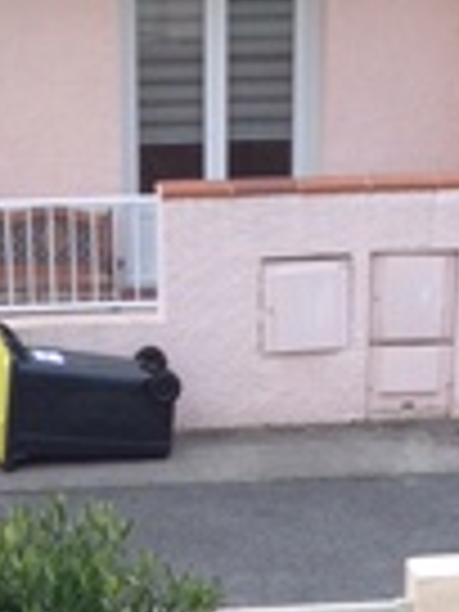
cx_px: 266
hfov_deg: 9.0
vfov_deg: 11.0
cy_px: 1192
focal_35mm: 165
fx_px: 2917
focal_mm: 4.28
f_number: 2.4
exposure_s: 1/349
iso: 50
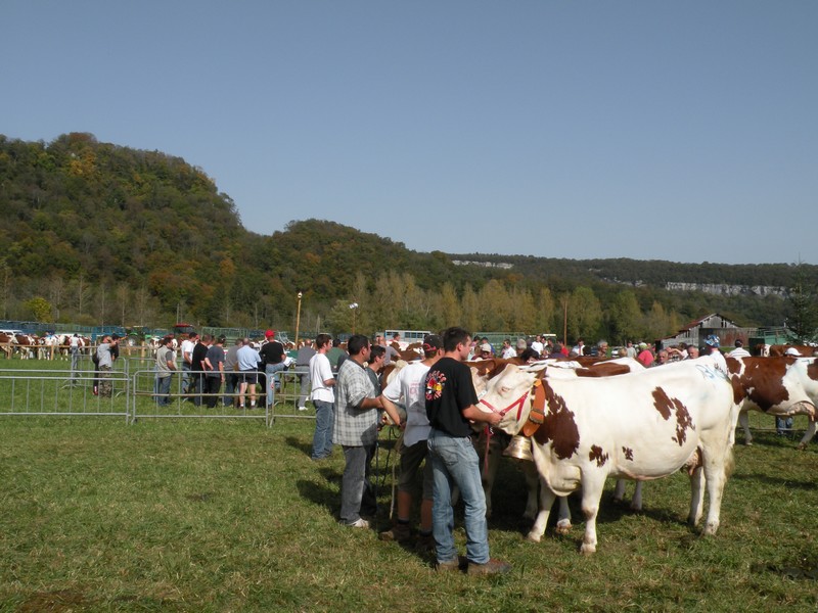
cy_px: 306
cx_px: 409
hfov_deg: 55.4
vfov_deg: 42.9
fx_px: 780
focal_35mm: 33
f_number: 8
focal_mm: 5.8
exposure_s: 1/288
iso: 64
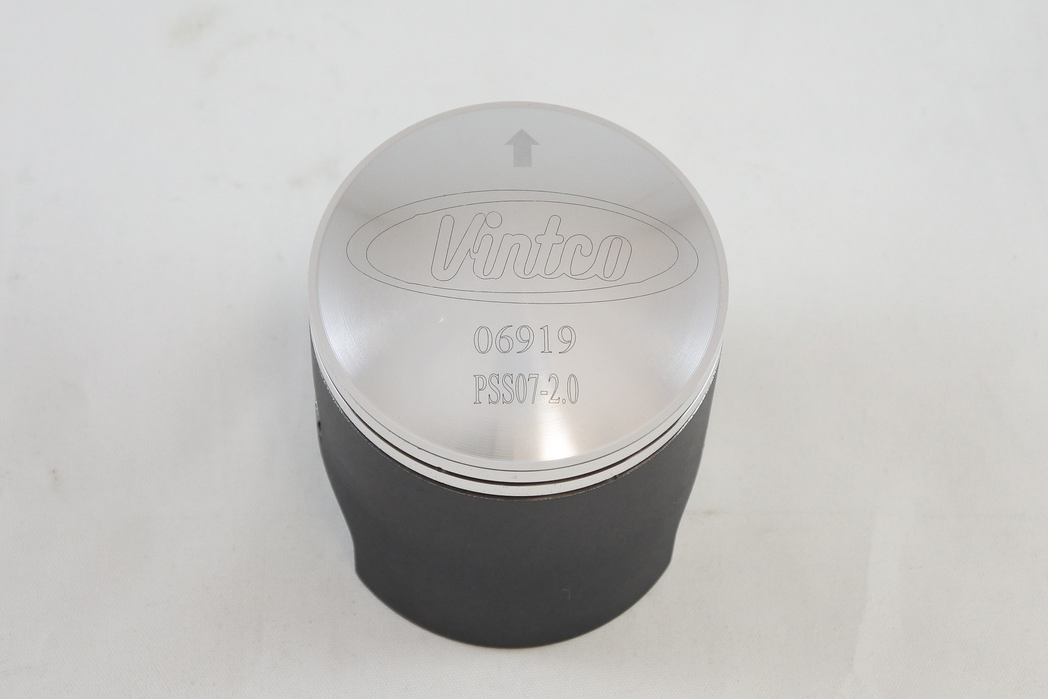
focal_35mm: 56
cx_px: 524
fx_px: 1630
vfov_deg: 24.2
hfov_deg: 35.6
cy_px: 350
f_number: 4.8
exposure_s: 1/125
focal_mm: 21
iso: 450
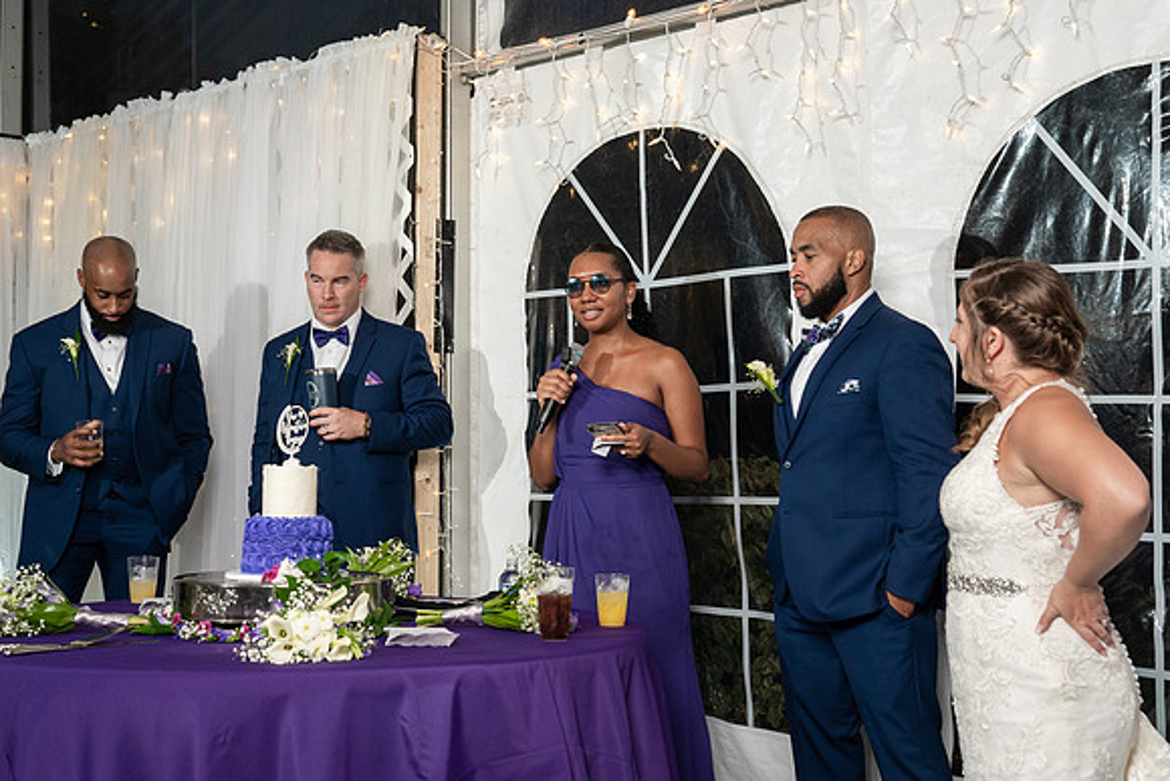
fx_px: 1506
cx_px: 595
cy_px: 391
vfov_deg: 29.1
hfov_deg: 42.5
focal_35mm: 46
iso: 1600
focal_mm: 45
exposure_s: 1/200
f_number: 5.6
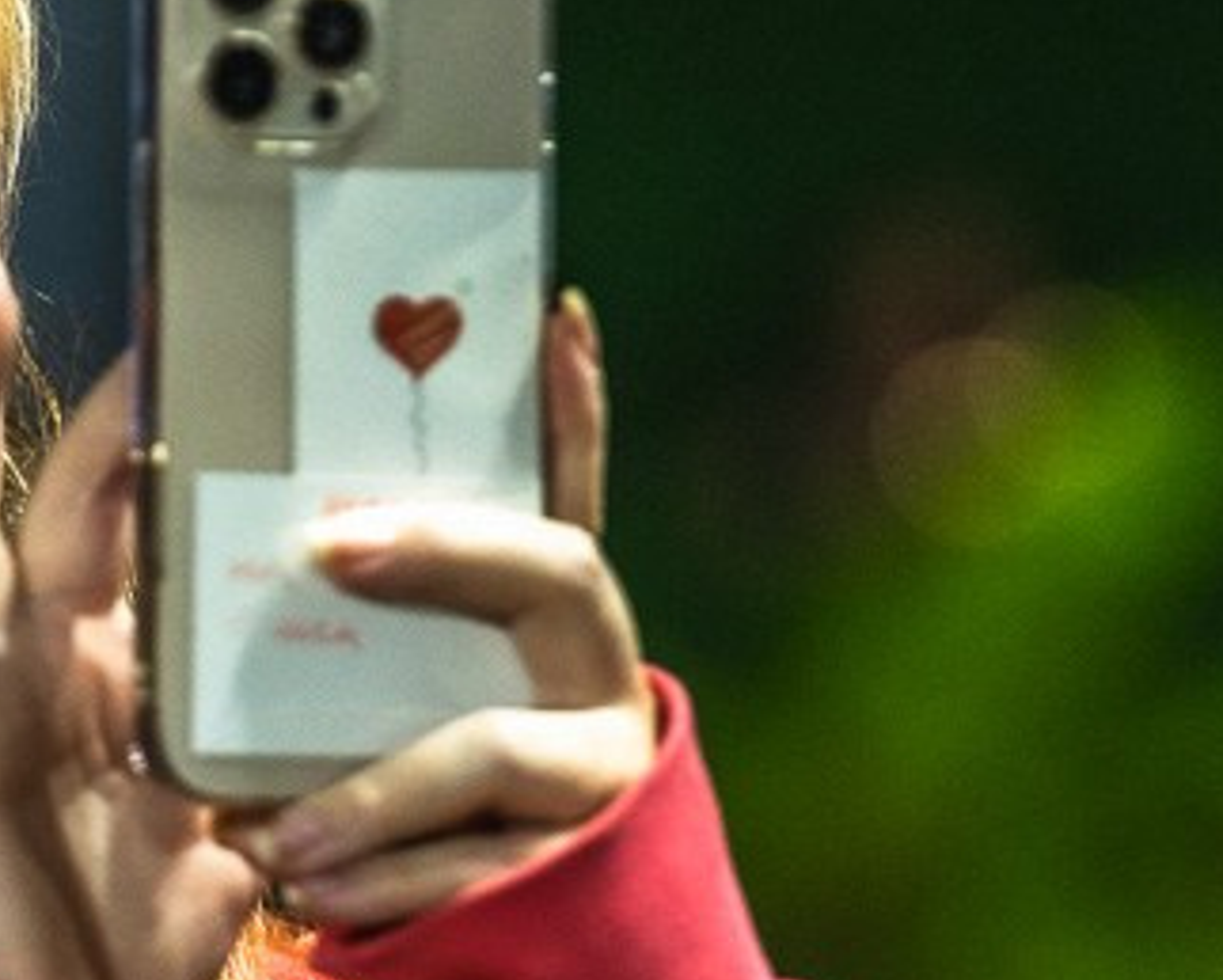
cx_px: -30
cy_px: 921
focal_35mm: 596
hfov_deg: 3.2
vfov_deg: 2.6
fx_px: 21586
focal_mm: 160
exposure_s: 1/400
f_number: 3.2
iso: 1600
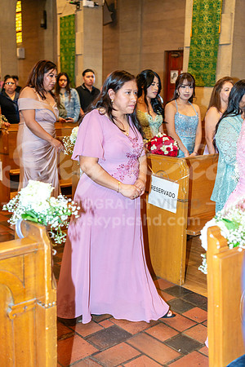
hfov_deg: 29.9
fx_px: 459
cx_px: 122
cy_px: 184
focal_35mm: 45
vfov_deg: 43.6
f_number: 3.2
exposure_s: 1/125
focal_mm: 45
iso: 800
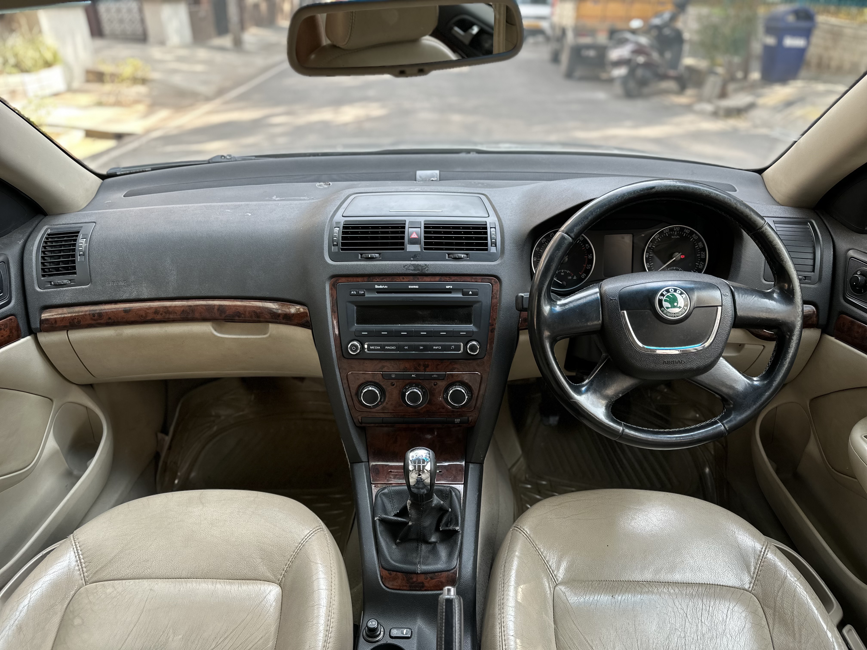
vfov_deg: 56.8
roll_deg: -0.4
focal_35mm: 24
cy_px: 325
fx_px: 601
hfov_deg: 71.6
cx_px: 434
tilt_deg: -28.7
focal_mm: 6.86
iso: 64
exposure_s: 1/121
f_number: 1.78
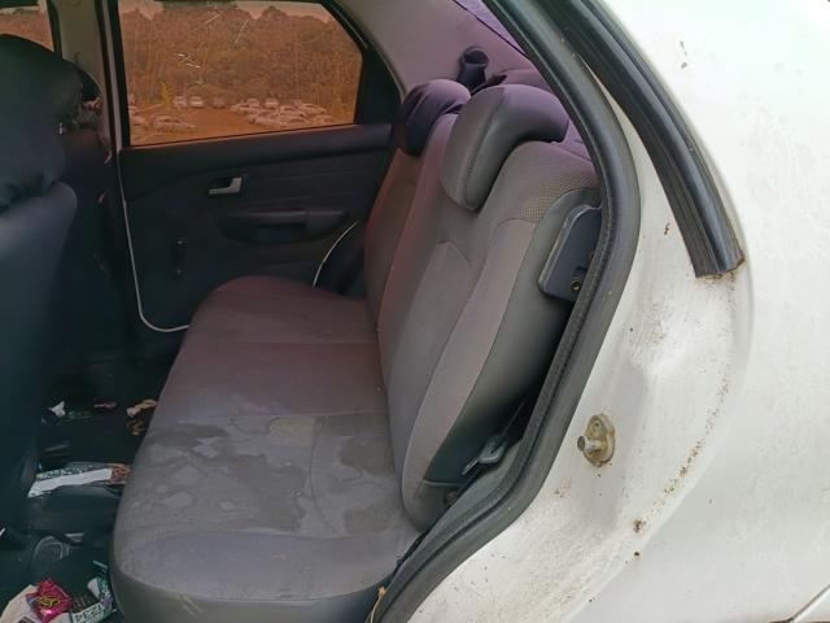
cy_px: 312
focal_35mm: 26
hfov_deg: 67.3
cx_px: 415
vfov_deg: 53.1
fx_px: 623
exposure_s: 1/149
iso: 142
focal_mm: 4.81
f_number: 1.8
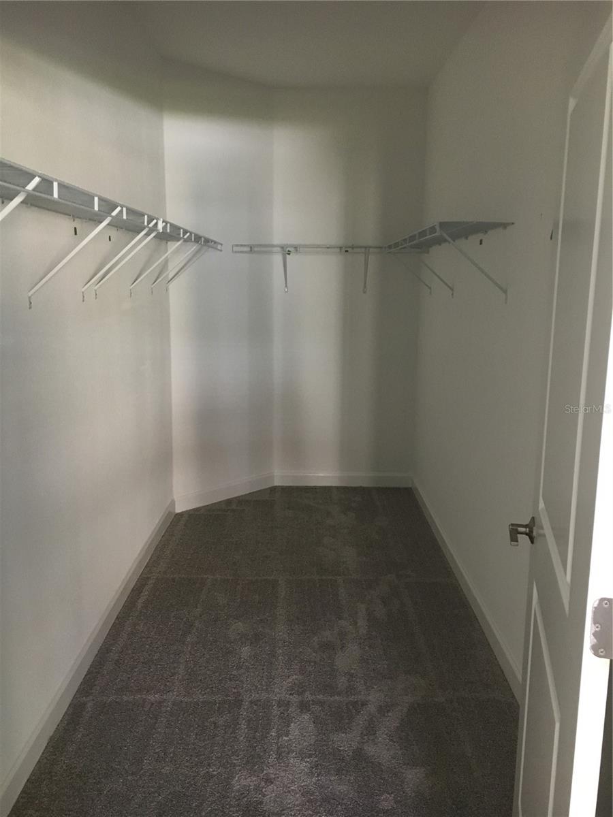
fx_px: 685
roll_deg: -1.8
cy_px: 408
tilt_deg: -10.8
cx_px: 306
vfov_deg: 61.7
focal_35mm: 29
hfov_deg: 48.2
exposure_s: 1/20
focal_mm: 4.15
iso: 200
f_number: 2.2
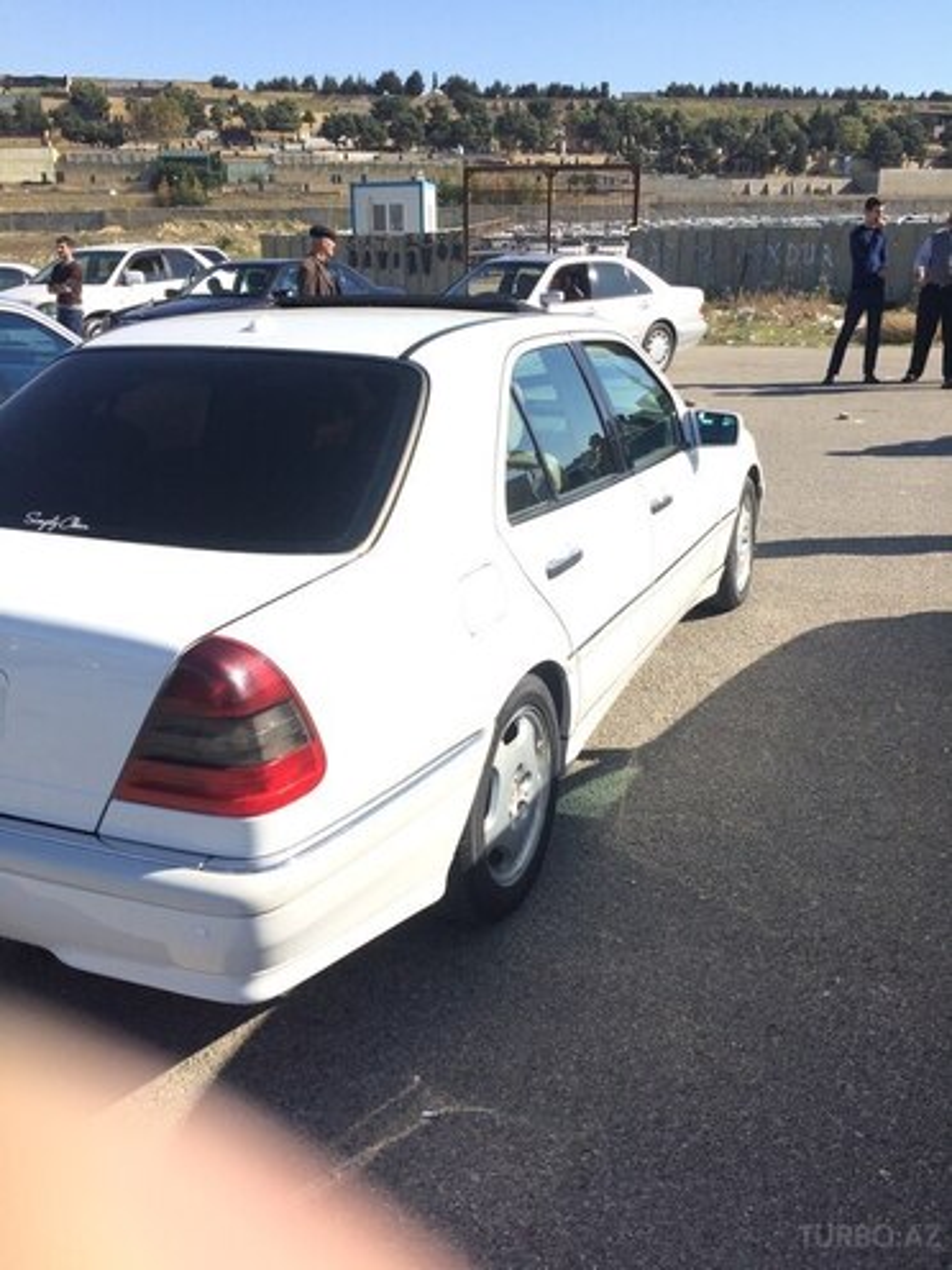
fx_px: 1063
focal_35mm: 29
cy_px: 635
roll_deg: +2.5
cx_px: 476
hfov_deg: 48.2
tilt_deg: -21.0
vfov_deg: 61.7
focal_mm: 4.15
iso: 32
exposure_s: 1/1368
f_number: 2.2
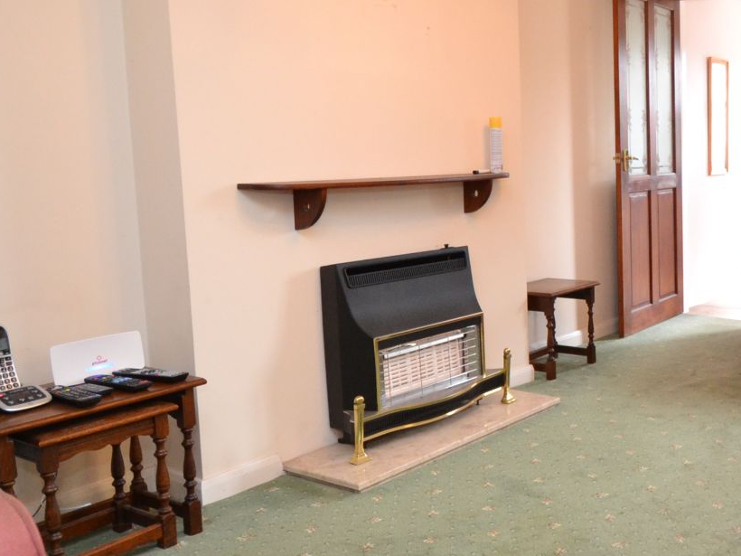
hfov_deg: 45.4
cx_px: 698
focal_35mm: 36
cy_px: 227
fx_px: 771
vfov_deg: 39.5
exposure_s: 1/60
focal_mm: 10
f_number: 3.5
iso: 1100
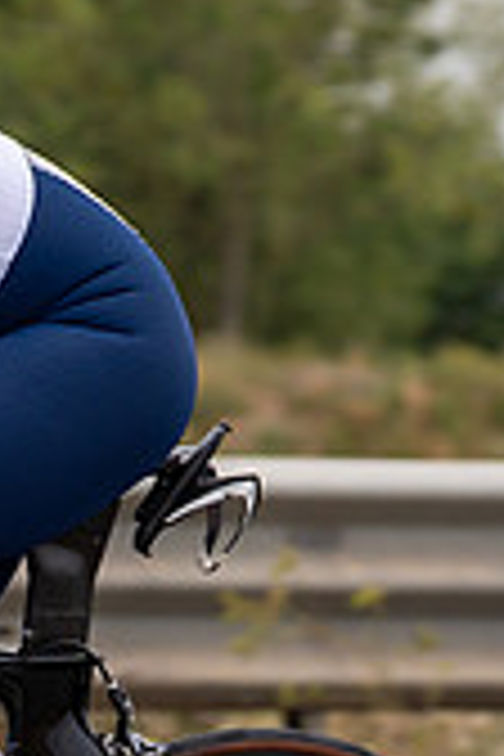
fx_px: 8861
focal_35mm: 422
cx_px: -265
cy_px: 502
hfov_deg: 3.2
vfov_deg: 4.9
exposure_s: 1/800
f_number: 3.5
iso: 100
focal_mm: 79
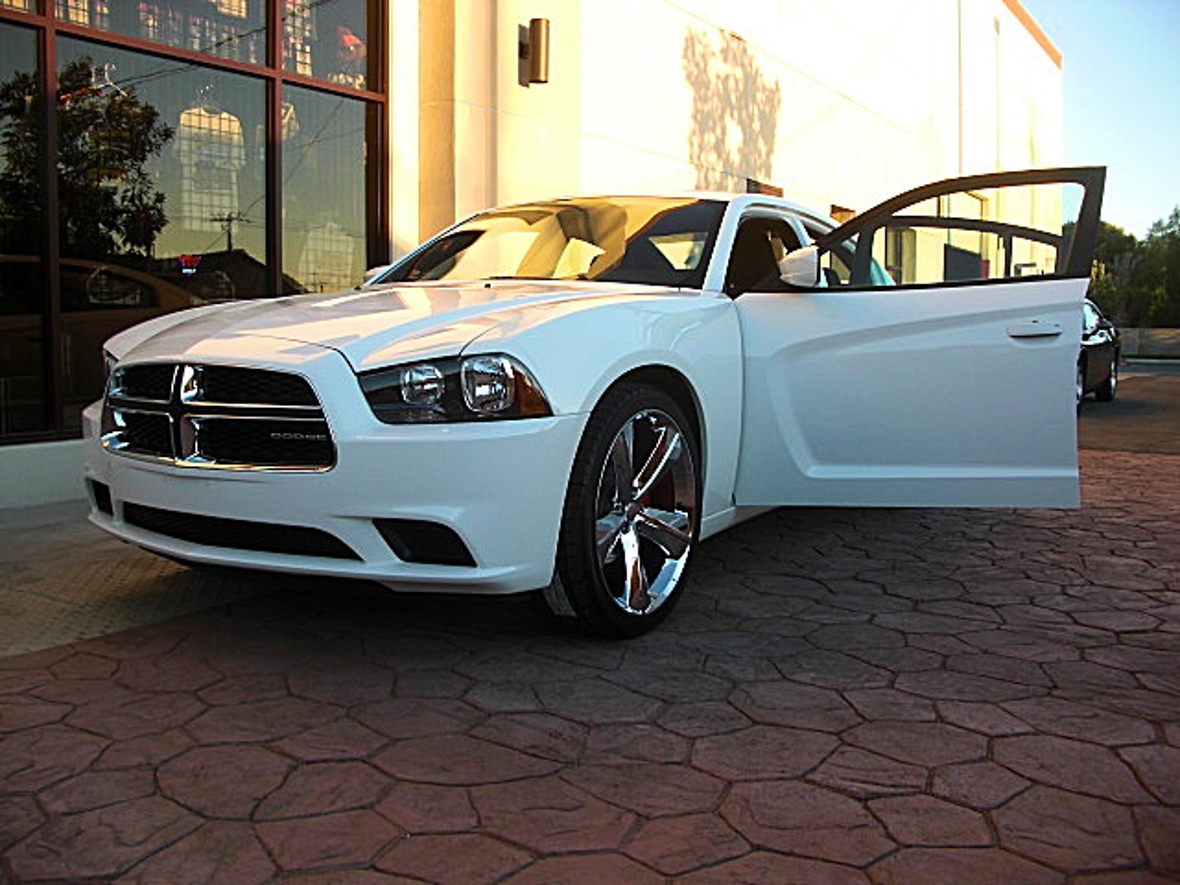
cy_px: 442
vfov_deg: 39.7
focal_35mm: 36
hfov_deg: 51.4
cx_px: 590
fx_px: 1227
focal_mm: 6.3
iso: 50
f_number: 2.8
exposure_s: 1/125
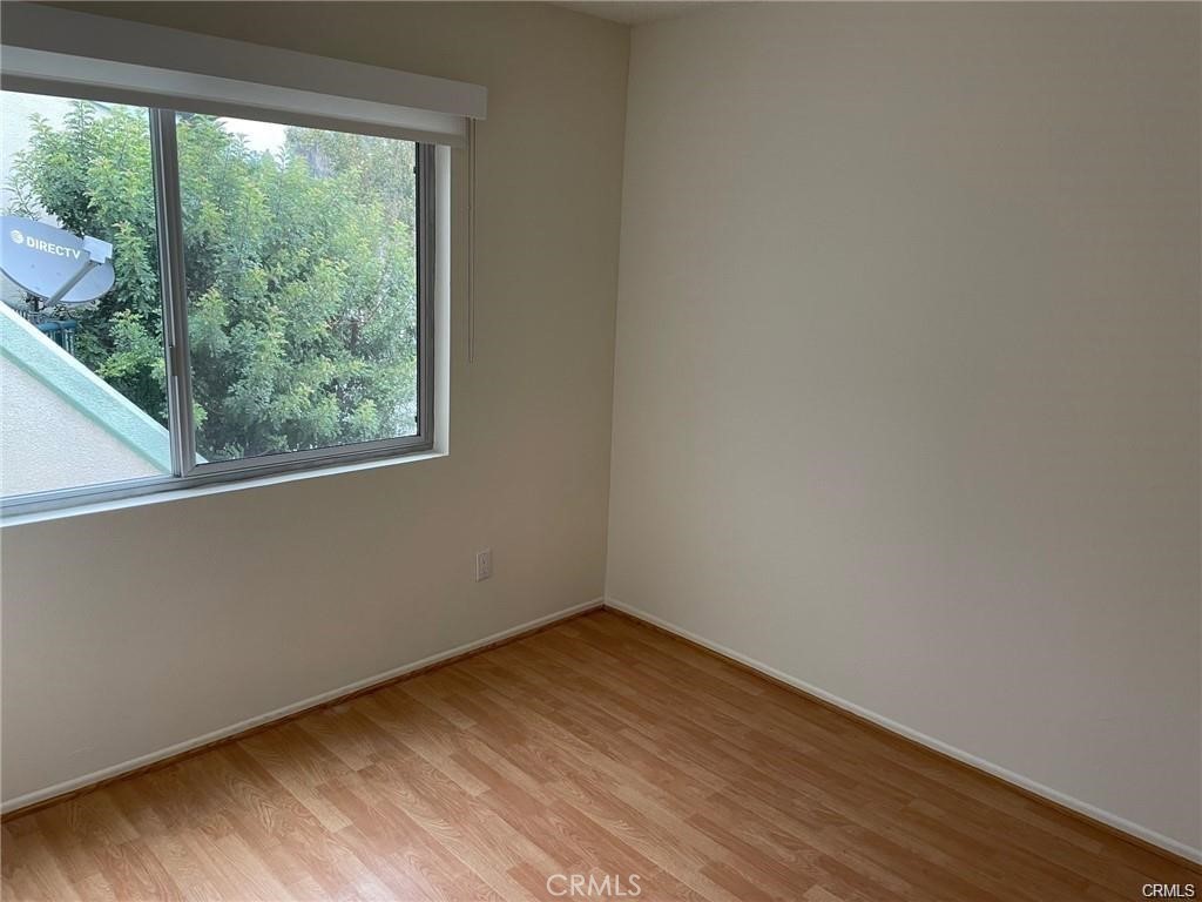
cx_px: 601
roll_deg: -2.1
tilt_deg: -12.7
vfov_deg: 53.1
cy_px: 451
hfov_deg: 67.3
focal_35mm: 26
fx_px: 903
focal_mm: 4.2
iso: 100
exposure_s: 1/60
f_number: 1.6
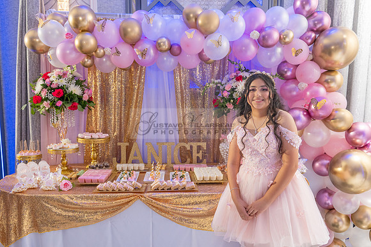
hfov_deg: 58.4
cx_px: 178
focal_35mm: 32
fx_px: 332
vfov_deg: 40.8
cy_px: 136
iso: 1000
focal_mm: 28
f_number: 5.6
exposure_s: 1/160
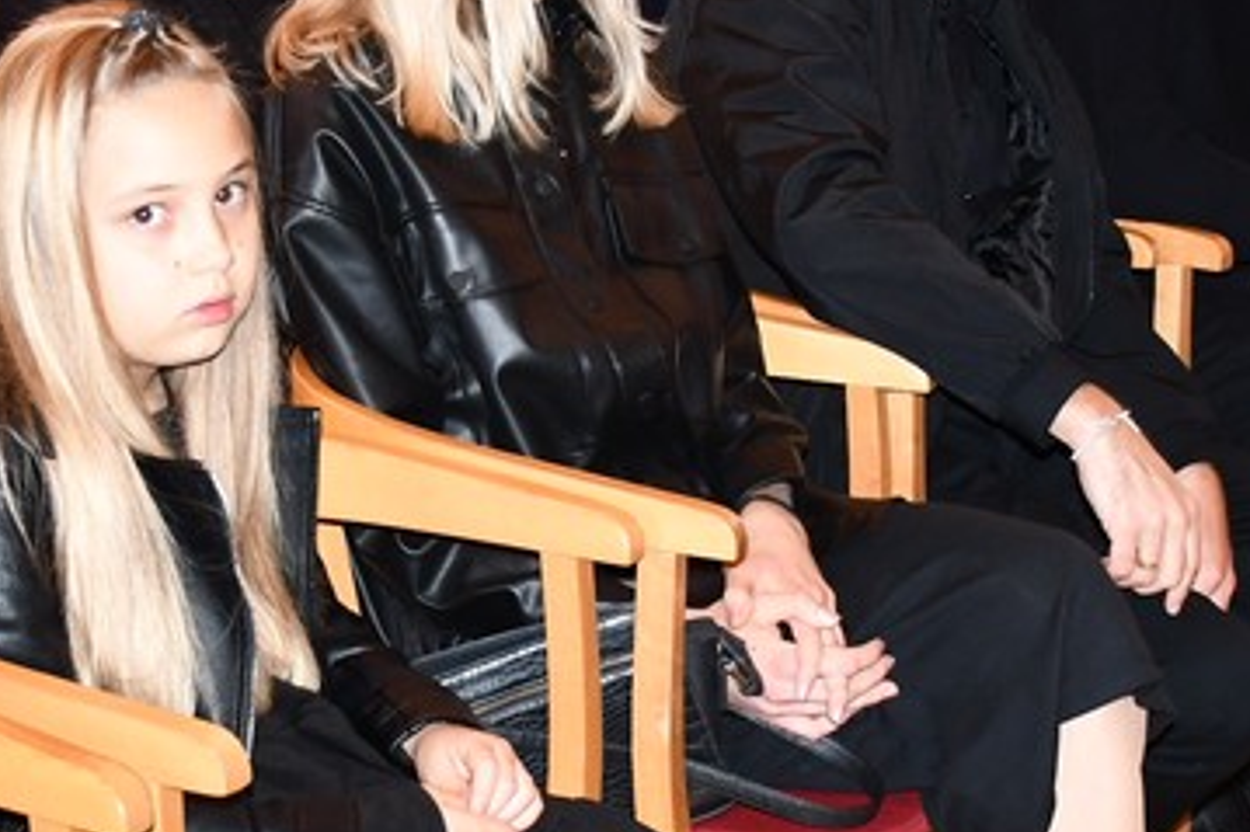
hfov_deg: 21.0
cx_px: 588
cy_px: 419
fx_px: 3366
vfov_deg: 14.1
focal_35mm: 97
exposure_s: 1/60
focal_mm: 23
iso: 1000
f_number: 3.8
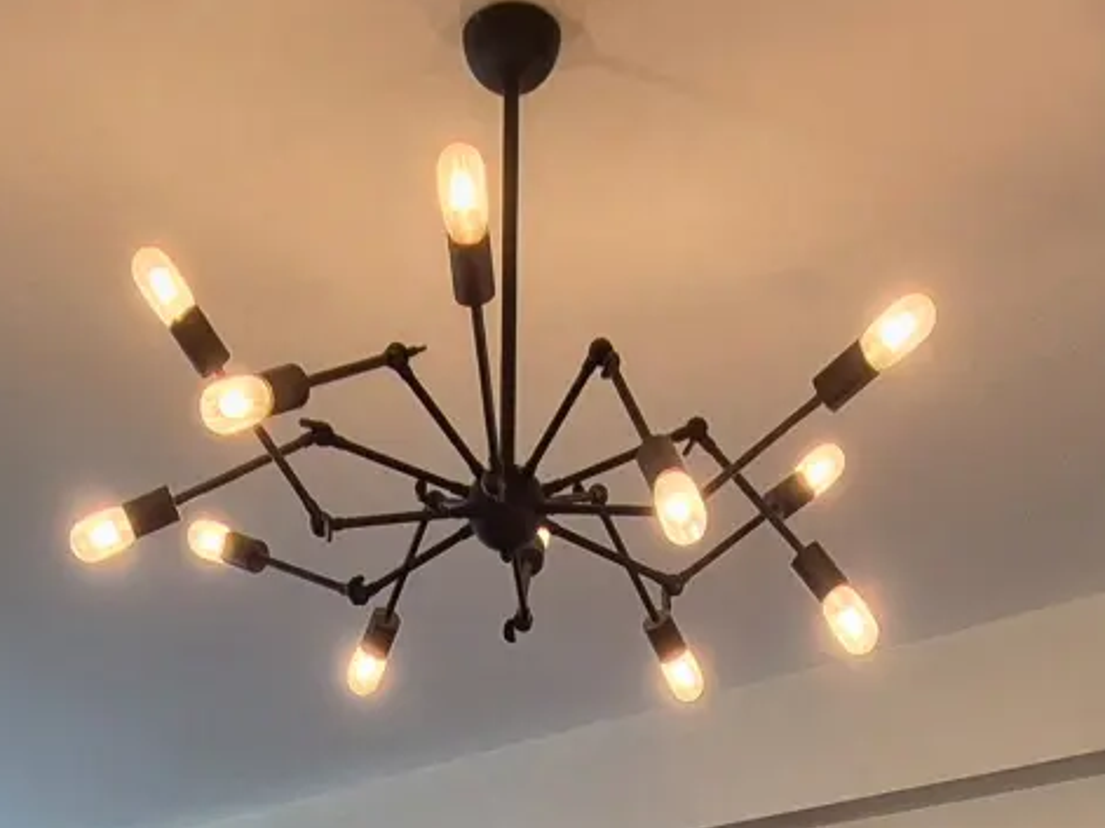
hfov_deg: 36.1
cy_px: 1459
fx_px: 1691
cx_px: 479
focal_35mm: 53
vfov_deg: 20.3
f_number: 2.2
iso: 125
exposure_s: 1/60
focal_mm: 2.2
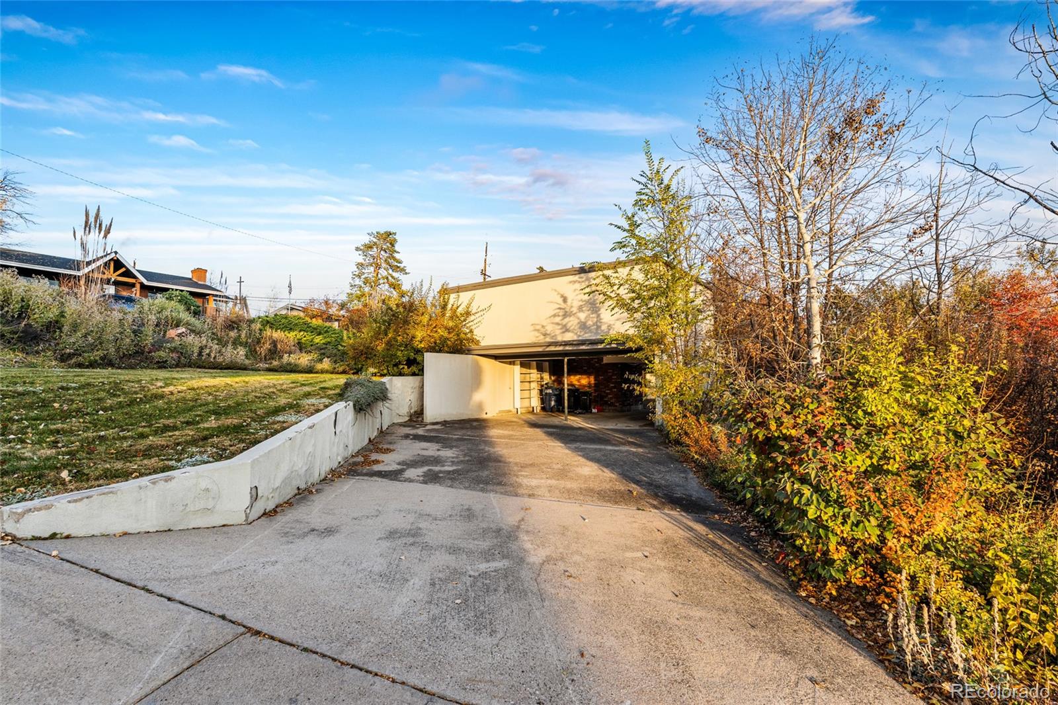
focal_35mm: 16
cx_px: 529
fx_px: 470
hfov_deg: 96.7
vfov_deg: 73.7
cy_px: 352
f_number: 8
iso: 400
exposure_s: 1/125
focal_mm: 16
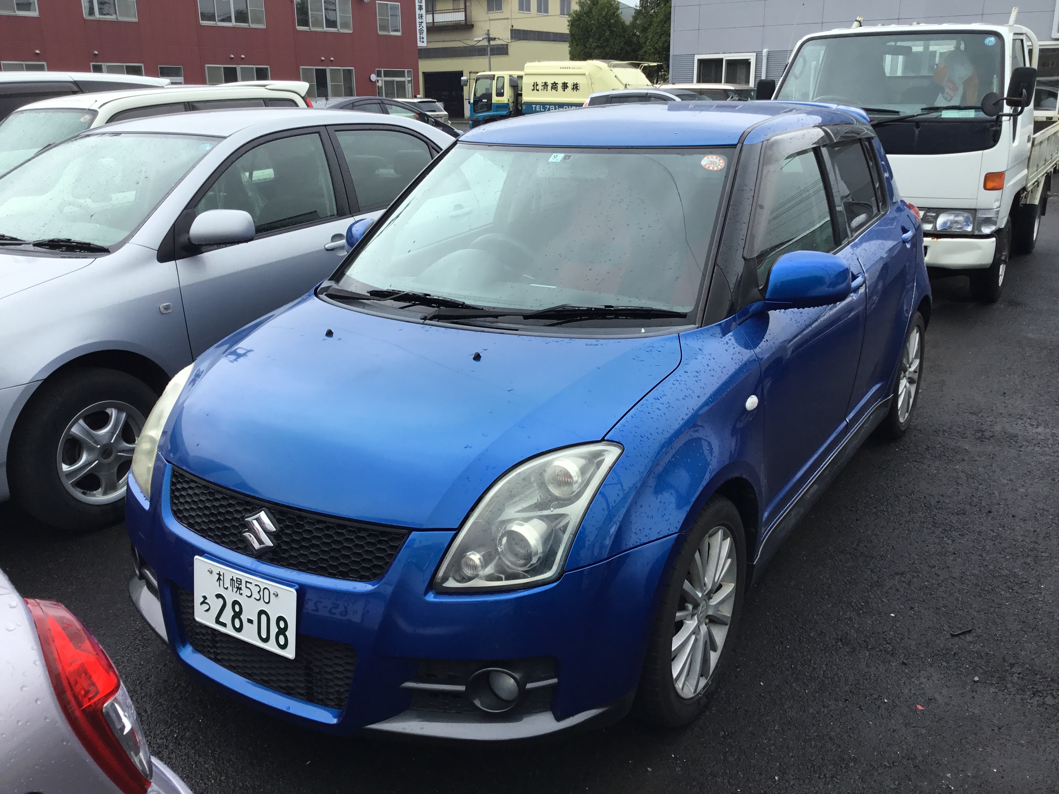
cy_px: 397
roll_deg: +0.7
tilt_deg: -17.1
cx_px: 530
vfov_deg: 45.4
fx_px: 948
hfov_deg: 58.4
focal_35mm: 31
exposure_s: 1/734
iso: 25
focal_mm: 3.3
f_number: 2.4
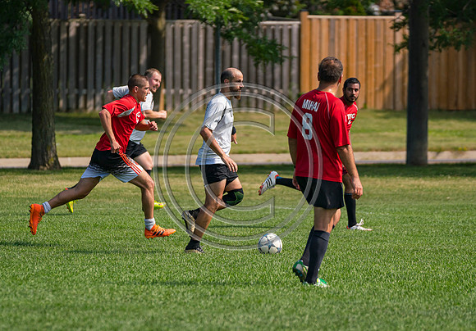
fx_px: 5095
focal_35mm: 380
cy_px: 166
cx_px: 238
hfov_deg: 5.3
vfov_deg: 3.7
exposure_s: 1/6400
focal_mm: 200
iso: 400
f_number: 2.8
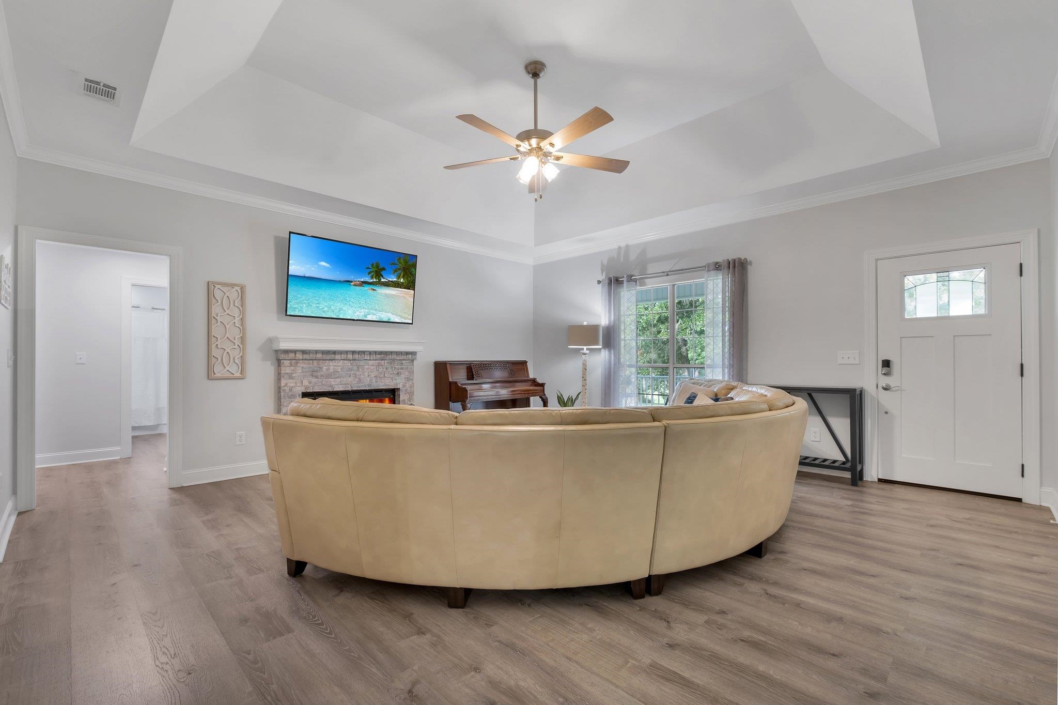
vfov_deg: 77.3
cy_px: 352
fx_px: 441
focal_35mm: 15
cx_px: 529
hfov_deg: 100.4
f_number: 8
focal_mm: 10
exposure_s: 1/1.43
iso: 250
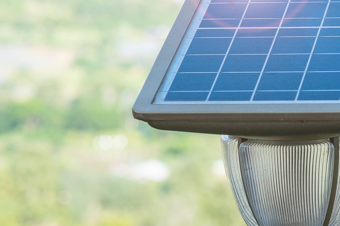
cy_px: 79
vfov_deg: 7.0
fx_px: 1860
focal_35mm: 197
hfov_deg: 10.3
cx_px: 383
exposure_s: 1/420
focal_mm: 56
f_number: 4
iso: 200
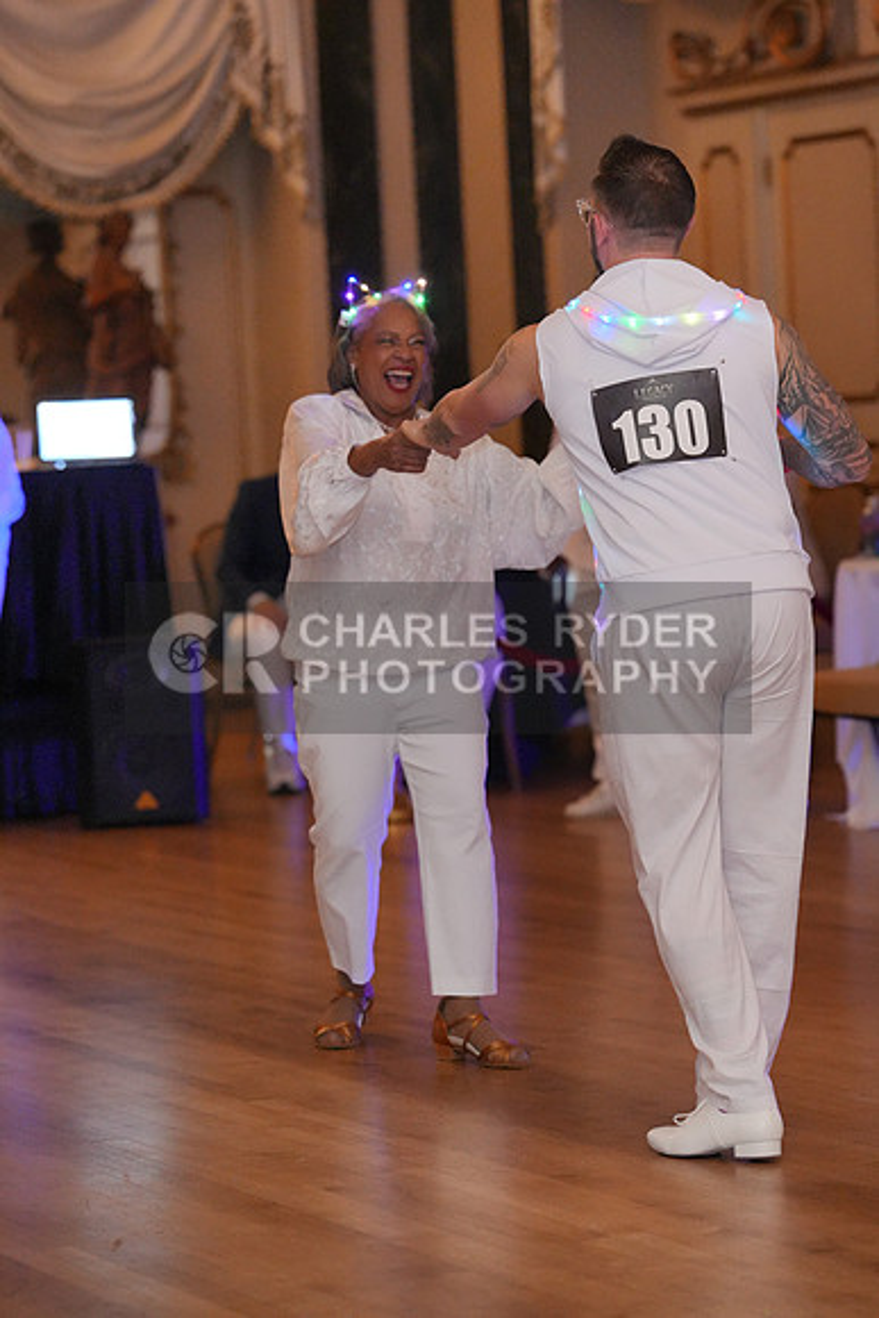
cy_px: 659
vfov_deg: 18.1
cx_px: 440
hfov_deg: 12.1
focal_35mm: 113
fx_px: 4136
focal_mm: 113
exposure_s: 1/250
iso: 8000
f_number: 3.2
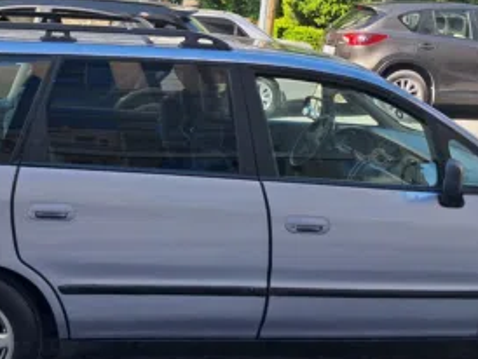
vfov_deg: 23.0
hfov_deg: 30.5
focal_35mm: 63
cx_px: 162
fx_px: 871
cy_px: 70
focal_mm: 4
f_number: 1.8
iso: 50
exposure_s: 1/210
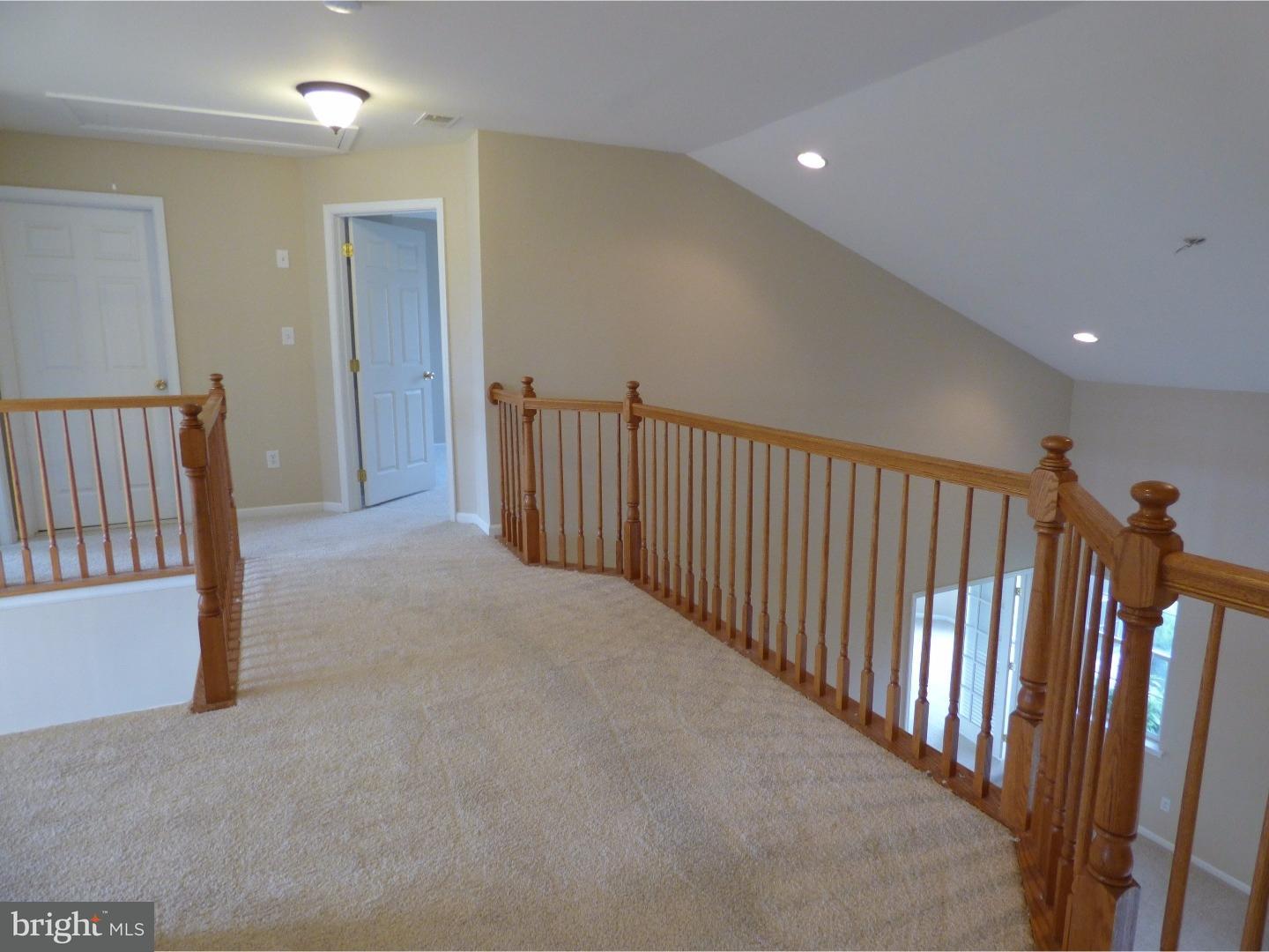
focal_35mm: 20
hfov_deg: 81.7
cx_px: 634
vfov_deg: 66.0
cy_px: 476
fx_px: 733
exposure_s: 1/30
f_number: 2.8
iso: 200
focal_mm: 3.58
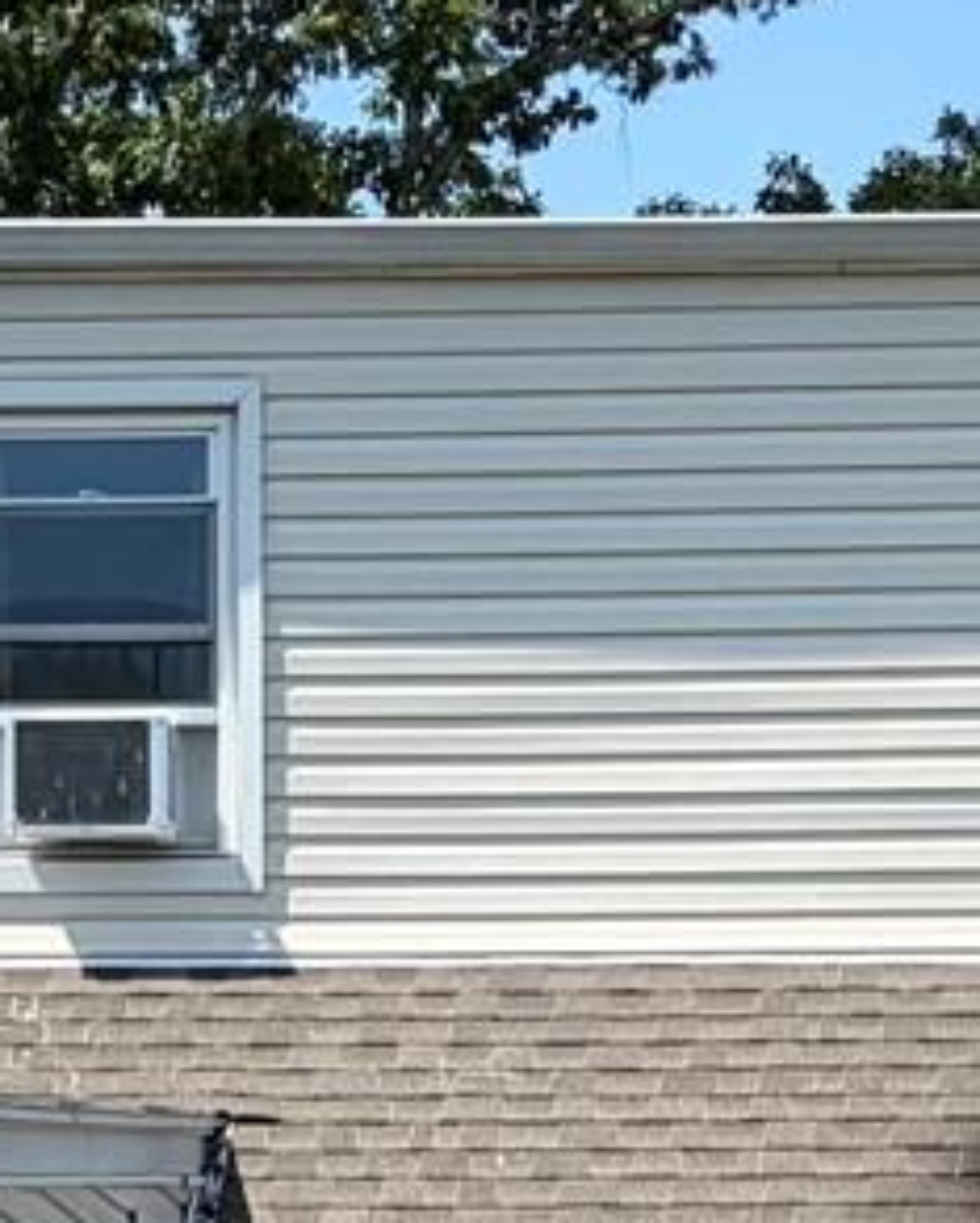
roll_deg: +0.1
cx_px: 515
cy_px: 1994
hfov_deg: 8.7
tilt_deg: -0.7
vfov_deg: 10.4
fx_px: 6447
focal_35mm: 178
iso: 50
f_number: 1.6
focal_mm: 5.96
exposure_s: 1/1953
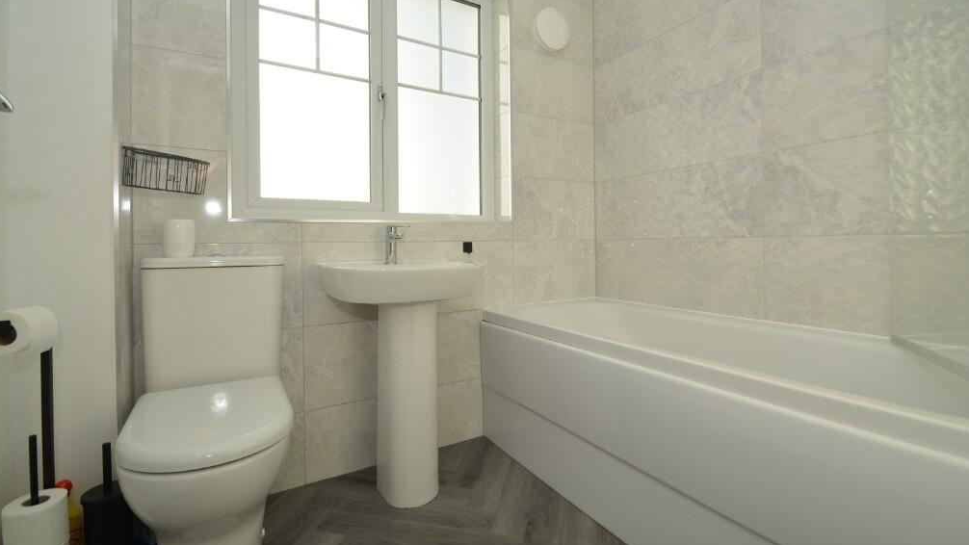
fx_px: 411
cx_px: 487
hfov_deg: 99.4
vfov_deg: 66.8
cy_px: 233
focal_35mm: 16
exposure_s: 1/160
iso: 100
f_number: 6.3
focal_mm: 10
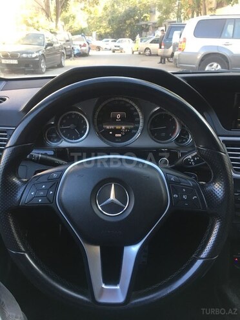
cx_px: 120
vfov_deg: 61.7
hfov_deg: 48.2
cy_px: 160
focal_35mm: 29
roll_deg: -1.8
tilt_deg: -21.8
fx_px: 268
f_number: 2.2
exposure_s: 1/33
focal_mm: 4.15
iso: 25
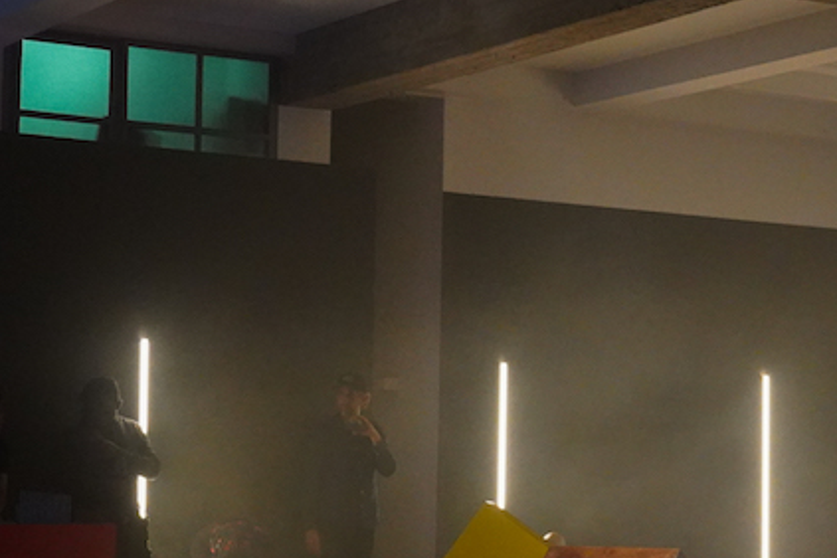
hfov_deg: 20.6
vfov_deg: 14.1
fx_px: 2255
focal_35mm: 97
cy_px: 335
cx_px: 766
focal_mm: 41
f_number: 4
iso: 12800
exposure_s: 1/100
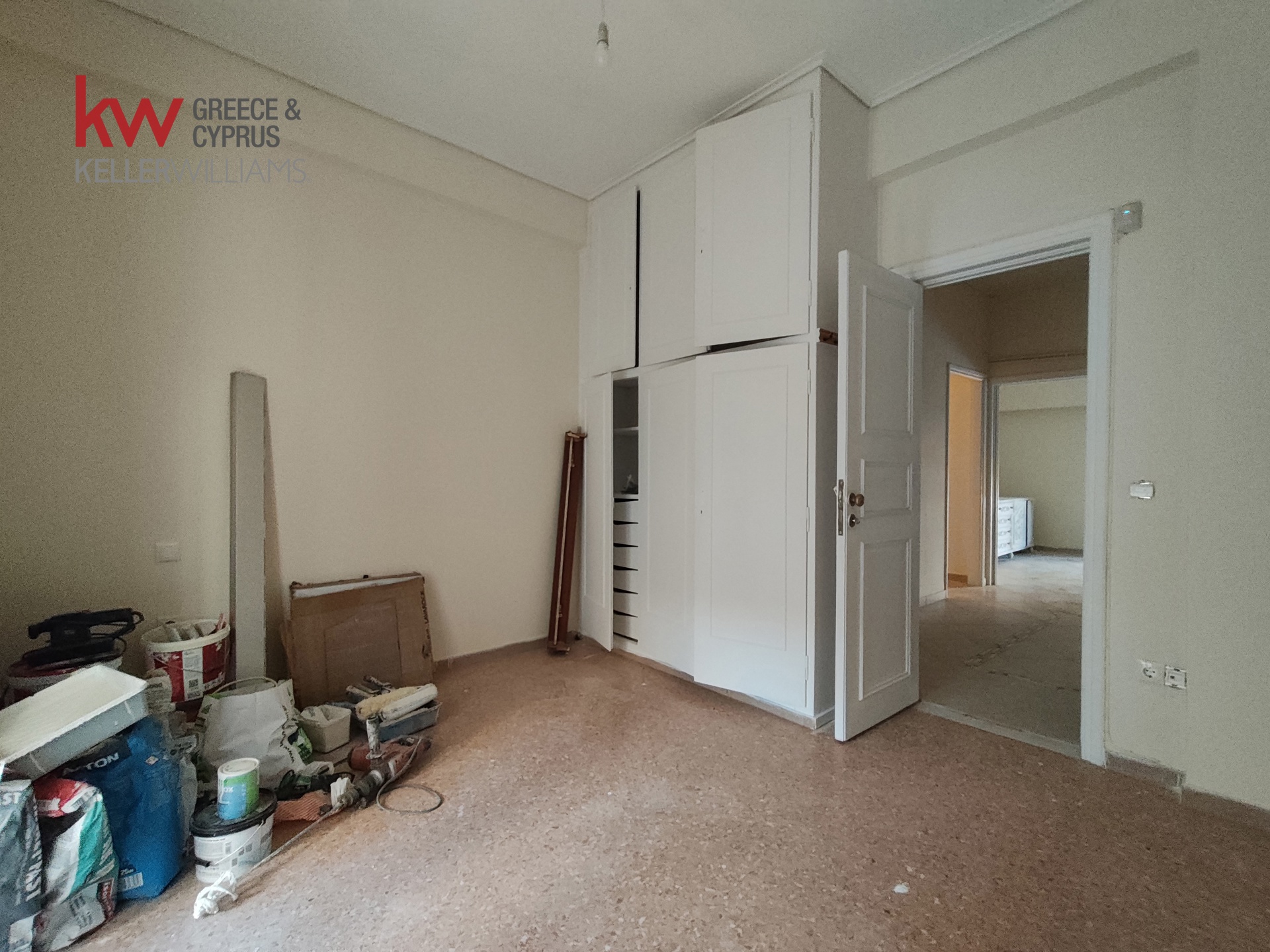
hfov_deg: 98.2
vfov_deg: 81.7
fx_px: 550
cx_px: 635
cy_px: 476
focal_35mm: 15
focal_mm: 1.67
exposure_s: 1/50
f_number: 2.2
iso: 640
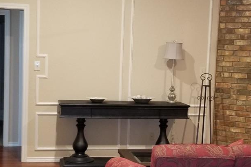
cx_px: 141
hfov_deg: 43.5
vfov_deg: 29.8
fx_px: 314
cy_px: 96
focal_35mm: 45
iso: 160
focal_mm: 4.3
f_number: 1.7
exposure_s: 1/10
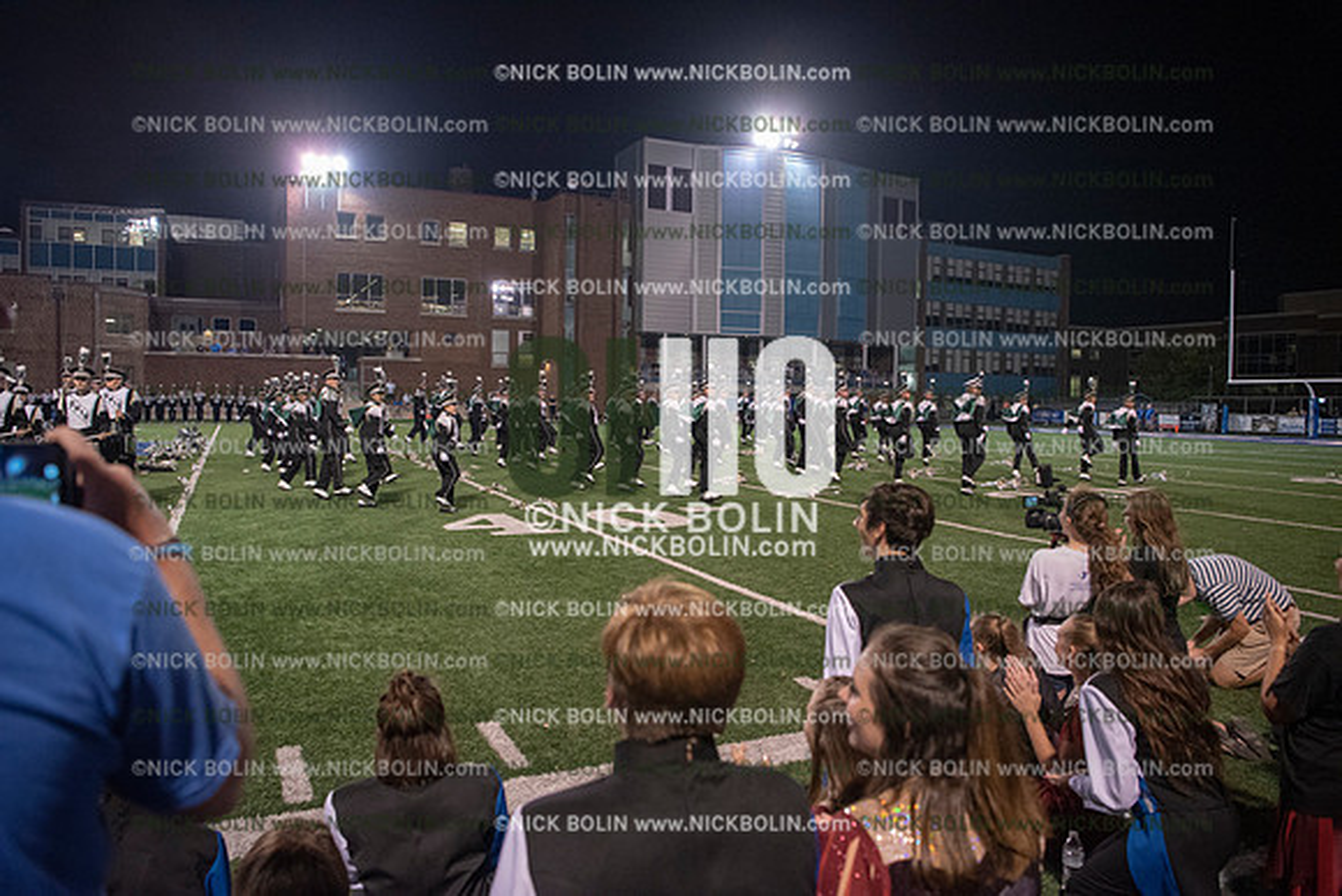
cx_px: 671
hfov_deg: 73.7
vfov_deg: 53.2
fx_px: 895
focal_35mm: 24
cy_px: 448
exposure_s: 1/500
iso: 3200
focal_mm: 24
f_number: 3.2
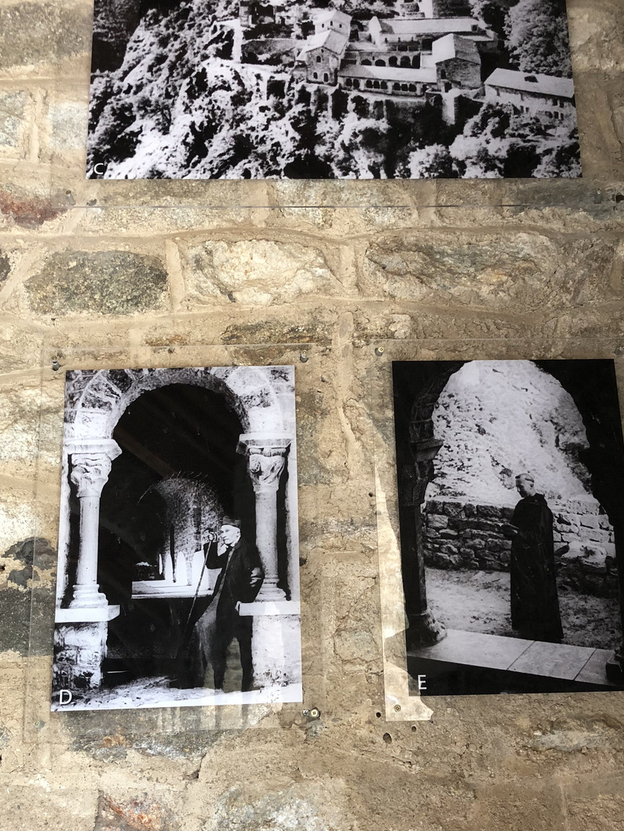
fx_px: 985
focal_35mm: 41
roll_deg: +1.5
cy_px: 465
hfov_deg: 35.1
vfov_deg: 45.7
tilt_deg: +16.7
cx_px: 331
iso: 50
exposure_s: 1/15
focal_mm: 4
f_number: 1.8
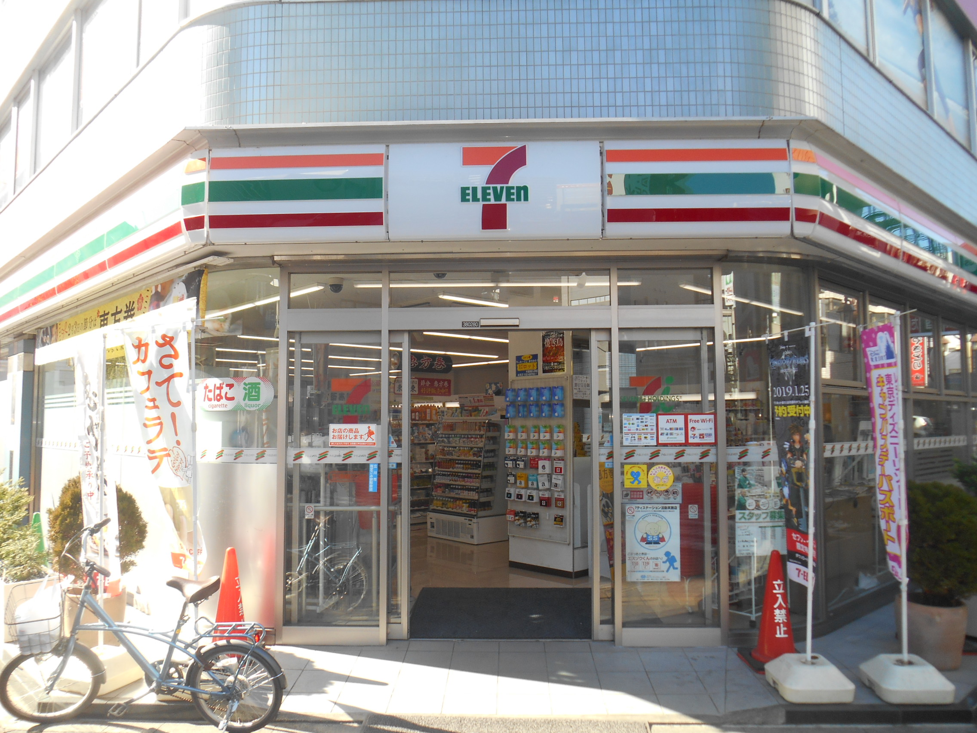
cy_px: 366
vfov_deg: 53.1
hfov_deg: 67.3
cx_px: 488
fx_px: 734
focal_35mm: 26
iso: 80
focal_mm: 4.7
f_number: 3.4
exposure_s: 1/125
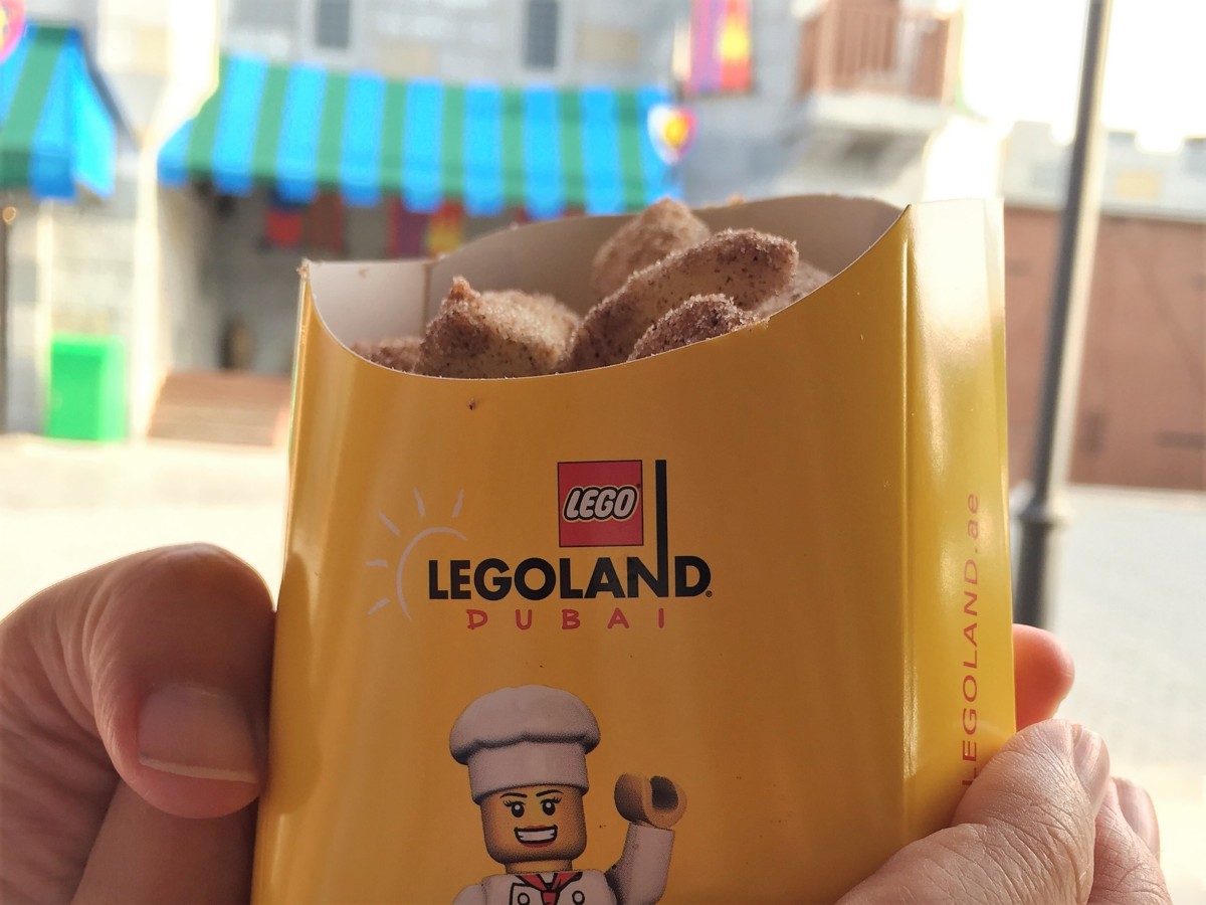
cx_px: 603
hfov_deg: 61.7
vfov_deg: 48.2
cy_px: 452
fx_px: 1010
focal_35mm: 29
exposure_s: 1/120
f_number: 2.2
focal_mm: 4.15
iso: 40
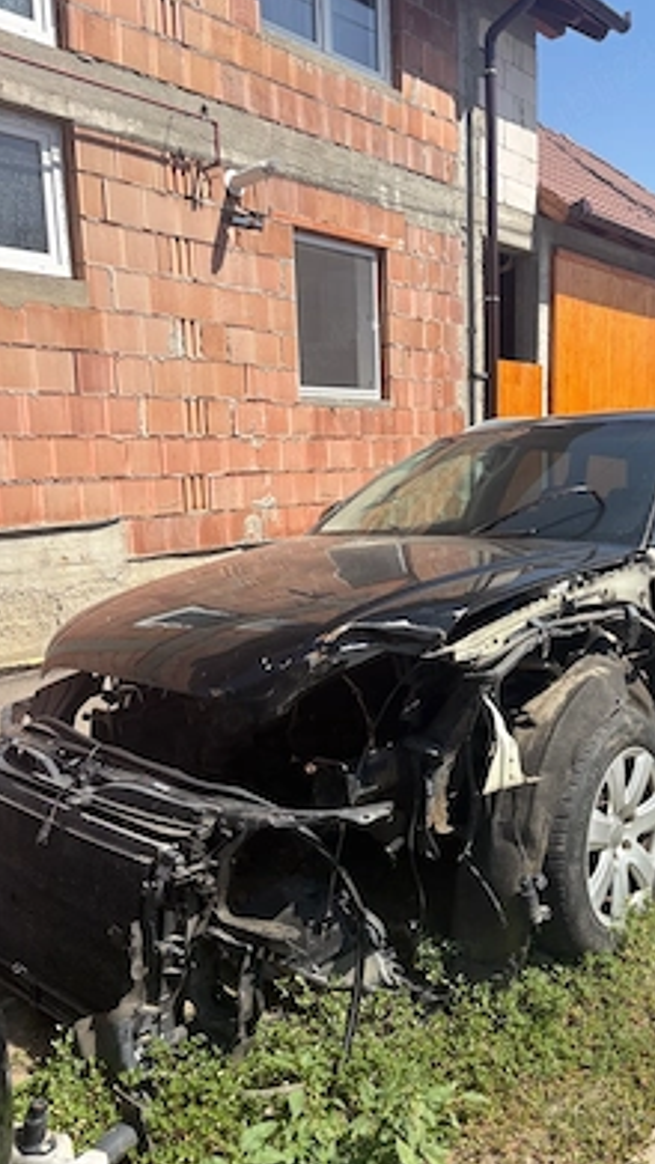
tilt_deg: -8.3
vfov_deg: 66.1
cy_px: 581
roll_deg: +0.1
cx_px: 441
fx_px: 895
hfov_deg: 39.7
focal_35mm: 29
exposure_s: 1/2364
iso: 50
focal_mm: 5.96
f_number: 1.6
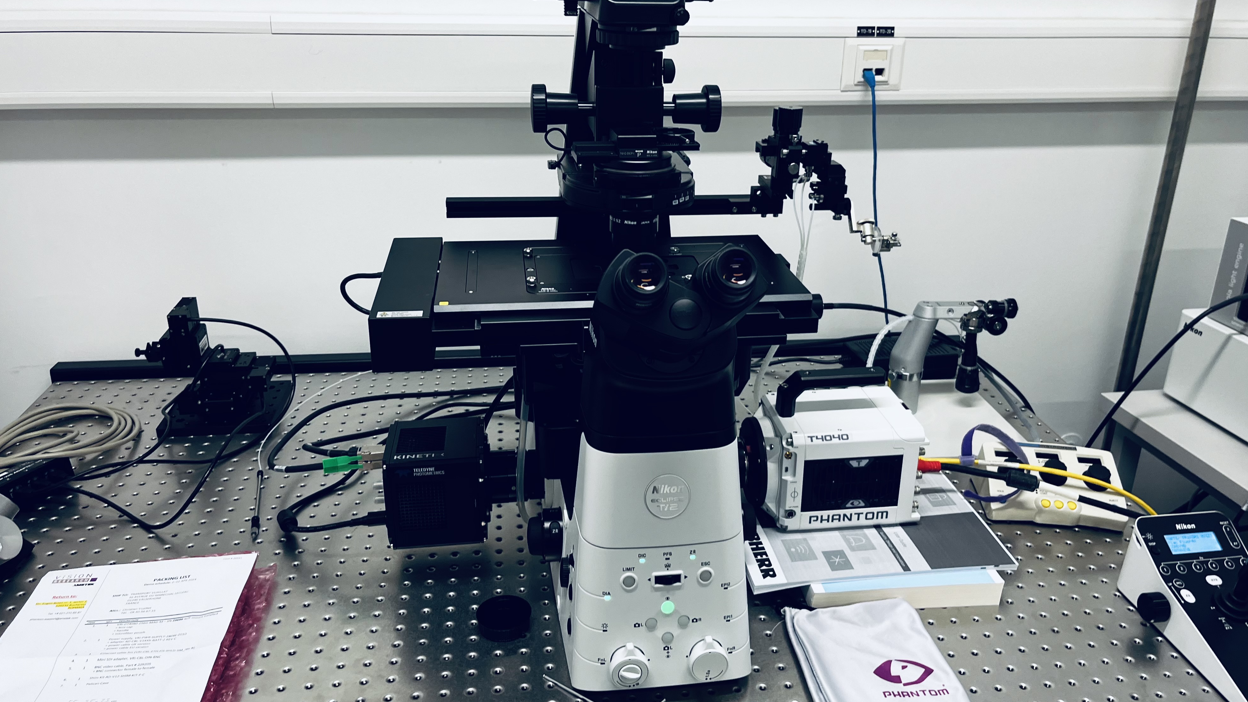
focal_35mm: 29
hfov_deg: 66.1
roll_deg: -1.8
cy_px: 338
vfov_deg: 40.2
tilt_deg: -21.4
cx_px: 636
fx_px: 960
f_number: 1.6
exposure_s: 1/100
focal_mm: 5.1
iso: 100
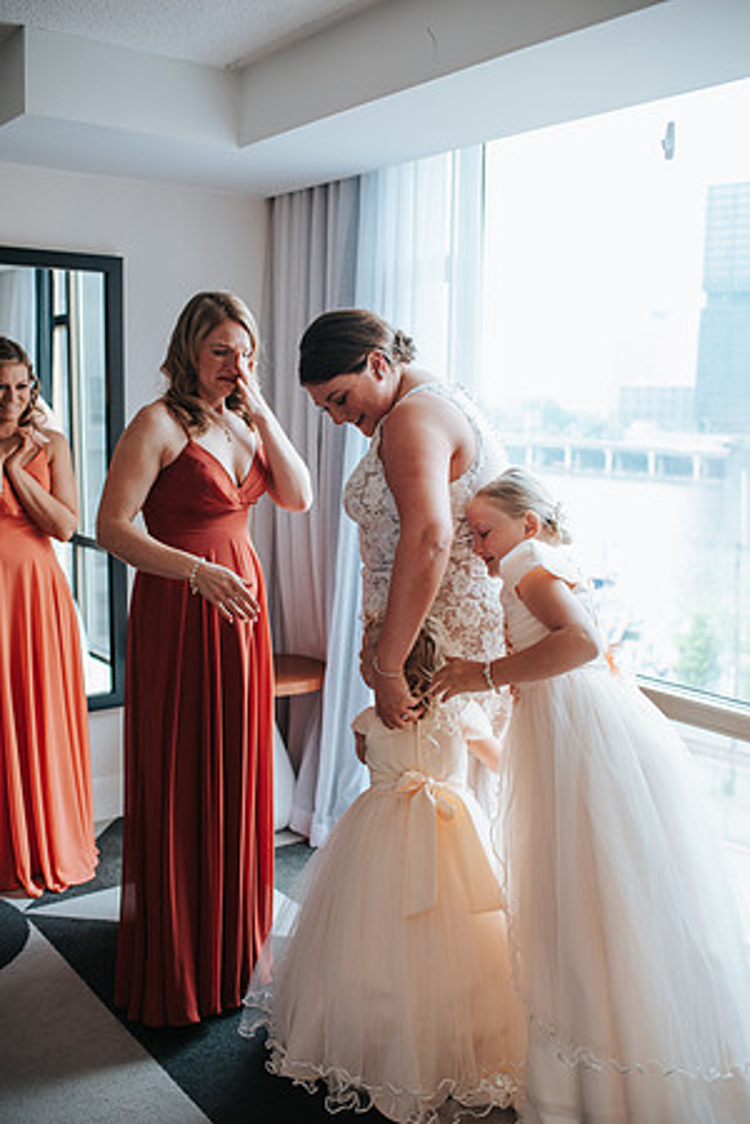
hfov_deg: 37.9
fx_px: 1094
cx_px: 375
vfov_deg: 54.4
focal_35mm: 35
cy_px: 562
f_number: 3.2
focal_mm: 35
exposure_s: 1/200
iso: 720
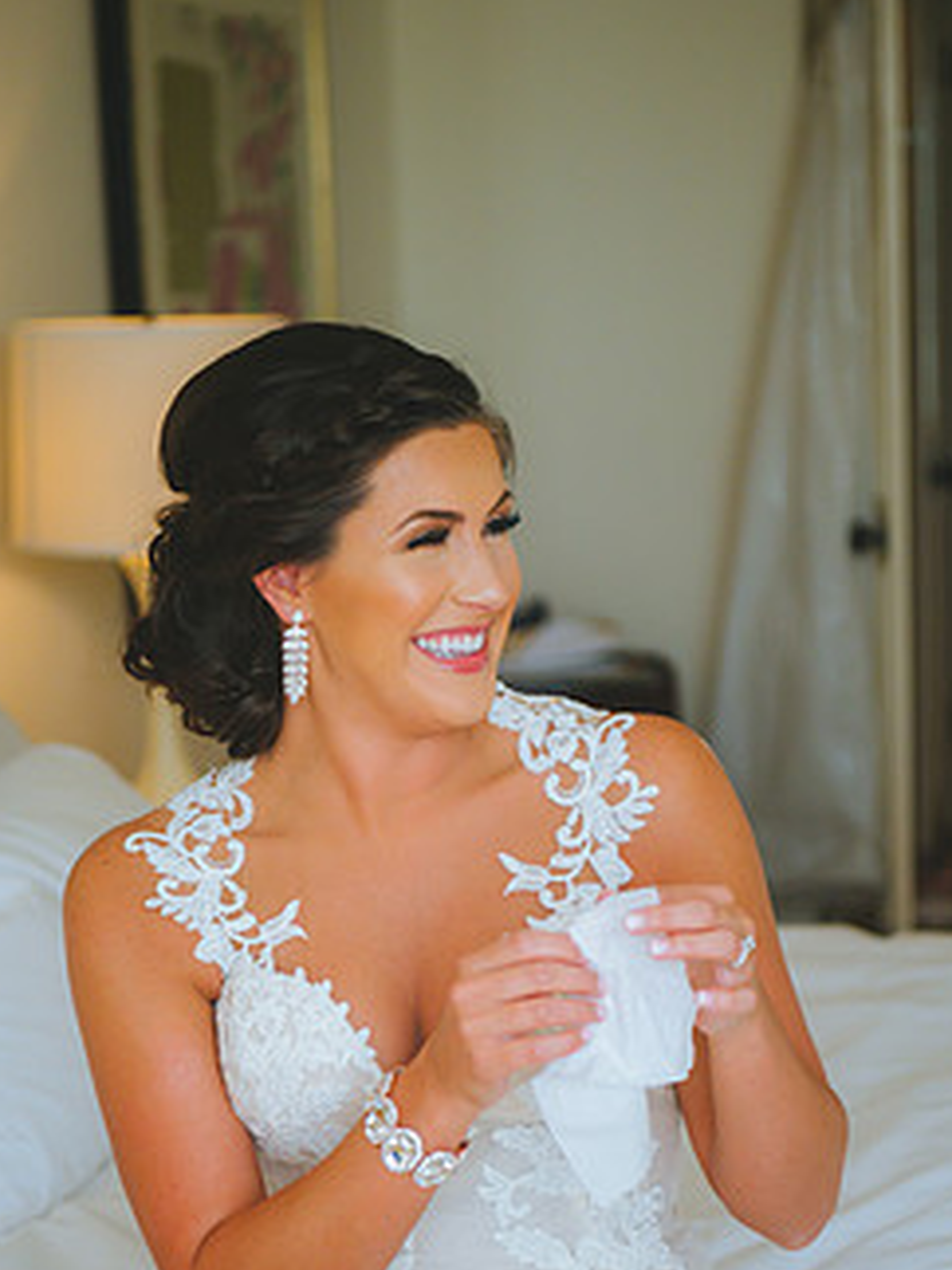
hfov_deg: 17.8
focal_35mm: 83
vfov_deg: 23.5
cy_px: 810
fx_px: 3046
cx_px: 431
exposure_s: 1/800
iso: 640
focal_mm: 62
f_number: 2.8
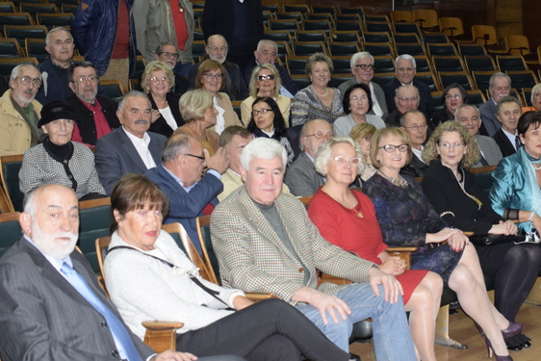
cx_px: 359
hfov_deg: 31.7
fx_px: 946
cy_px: 104
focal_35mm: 63
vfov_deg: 21.5
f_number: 5
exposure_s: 1/125
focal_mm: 23
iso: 800
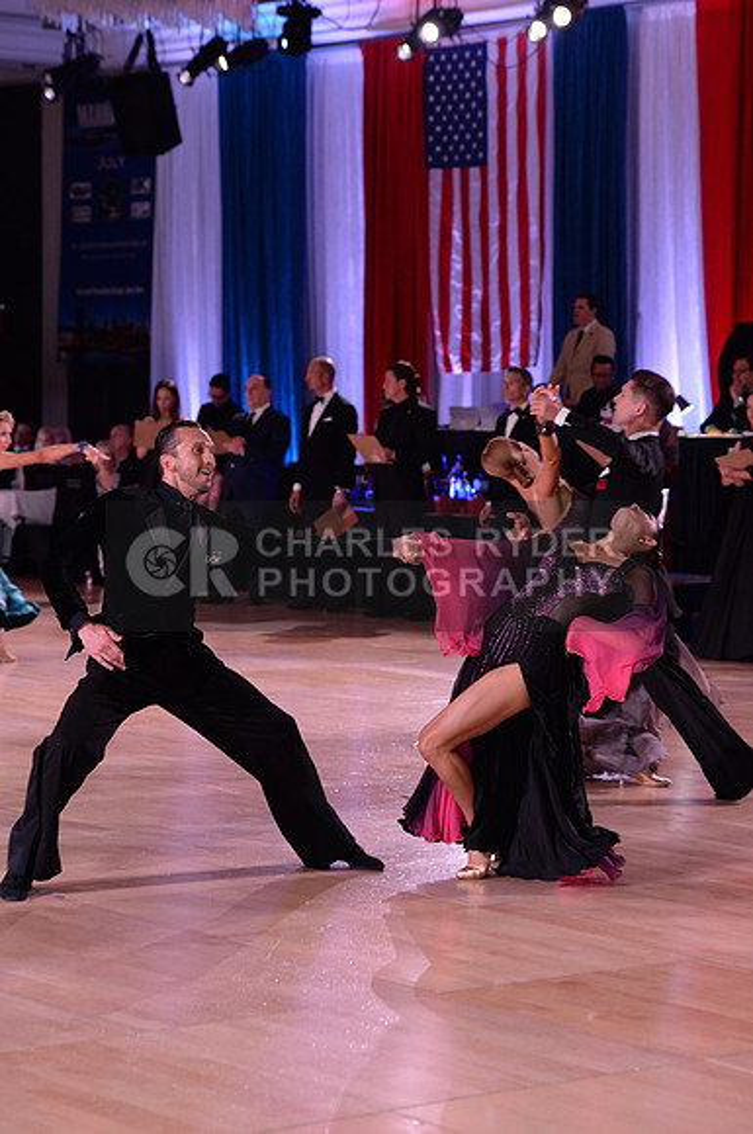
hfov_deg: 13.0
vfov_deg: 19.5
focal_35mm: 105
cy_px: 567
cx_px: 376
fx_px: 3304
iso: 2000
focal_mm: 105
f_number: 4.5
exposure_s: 1/250
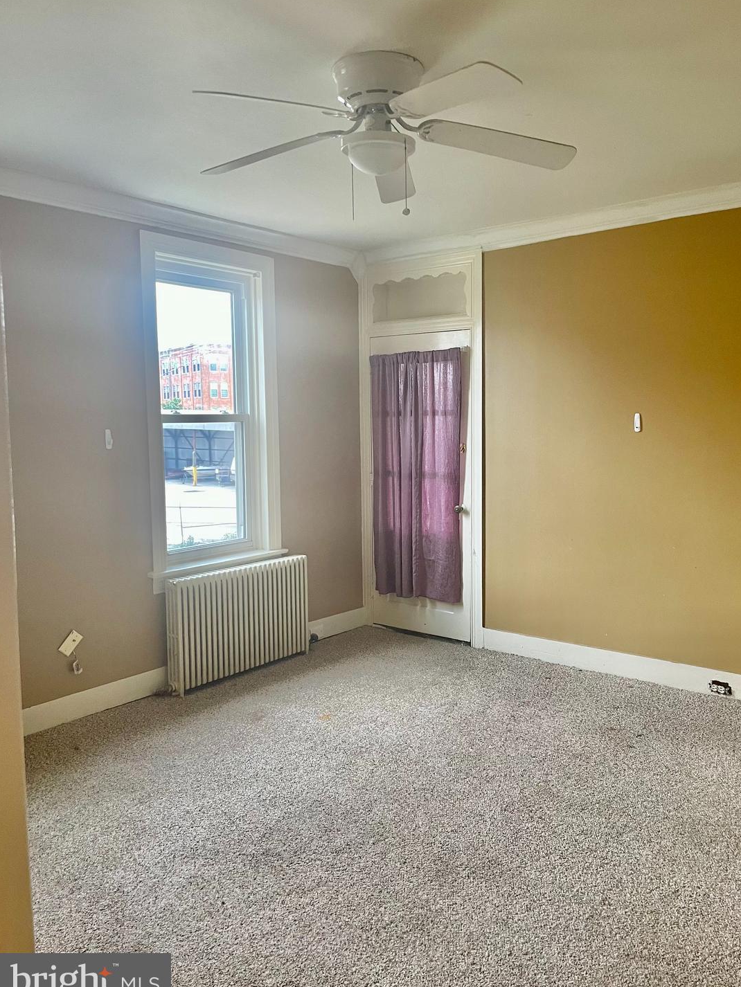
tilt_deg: -3.3
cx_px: 397
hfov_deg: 49.7
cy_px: 478
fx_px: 799
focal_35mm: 28
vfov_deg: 63.4
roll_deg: +2.0
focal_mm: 4.2
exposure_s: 1/60
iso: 100
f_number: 1.6
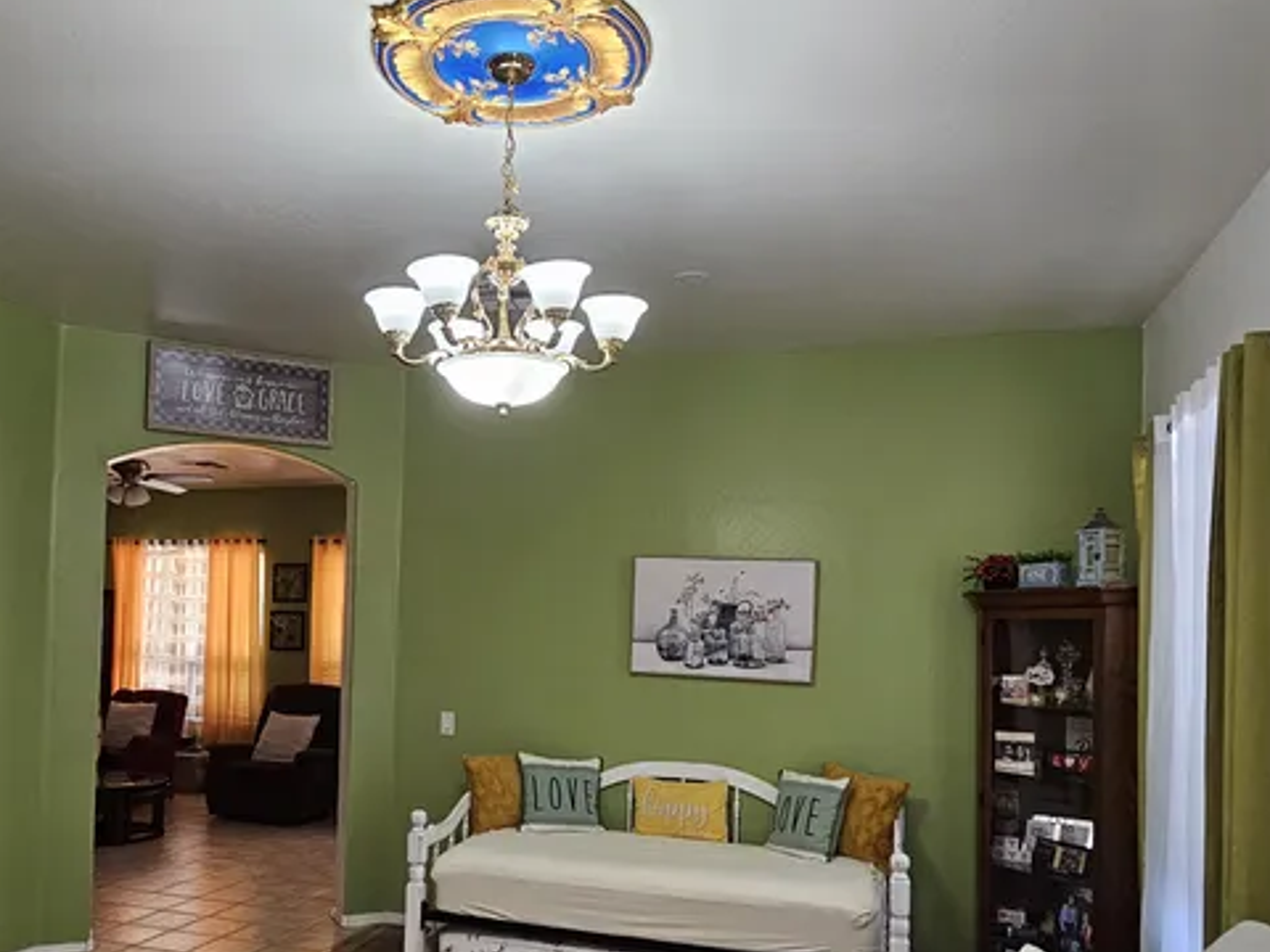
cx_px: 503
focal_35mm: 26
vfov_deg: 52.3
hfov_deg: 66.6
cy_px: 614
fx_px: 954
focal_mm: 2.2
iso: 200
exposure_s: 1/60
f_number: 2.2
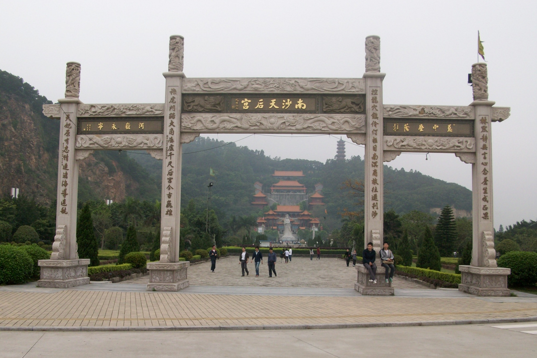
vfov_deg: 36.9
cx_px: 267
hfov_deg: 53.1
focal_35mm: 36
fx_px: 537
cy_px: 191
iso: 64
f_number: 5.5
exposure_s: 1/361
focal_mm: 5.7
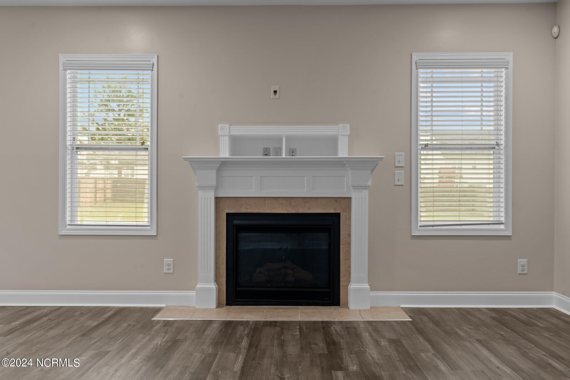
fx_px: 475
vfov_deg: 43.6
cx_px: 285
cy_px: 190
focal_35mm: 30
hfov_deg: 61.9
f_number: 8
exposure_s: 1/1.25
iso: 500
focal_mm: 30
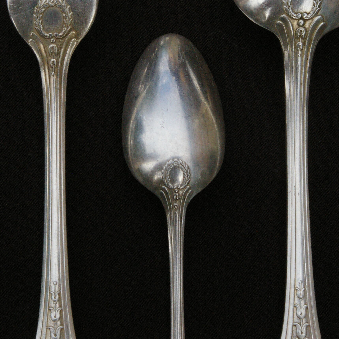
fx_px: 643
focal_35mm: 58
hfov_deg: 29.5
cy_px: 52
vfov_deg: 28.7
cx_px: 178
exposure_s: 1/500
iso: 1600
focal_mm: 26
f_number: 13
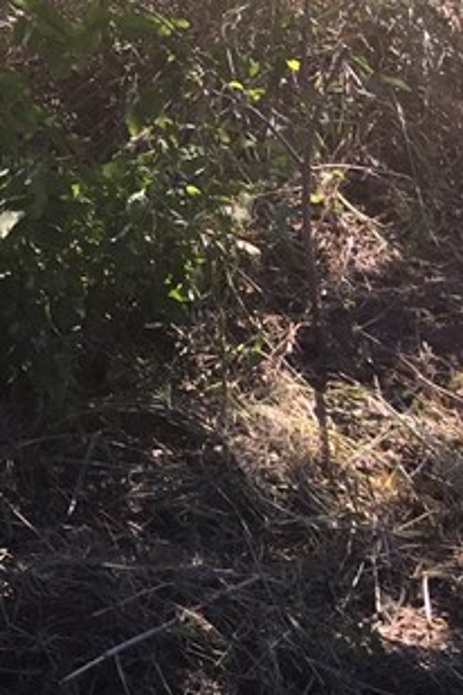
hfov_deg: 12.0
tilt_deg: -10.3
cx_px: -488
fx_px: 1929
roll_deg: +1.6
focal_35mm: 100
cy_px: -160
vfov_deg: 19.2
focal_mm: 4.15
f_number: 2.2
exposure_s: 1/384
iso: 25
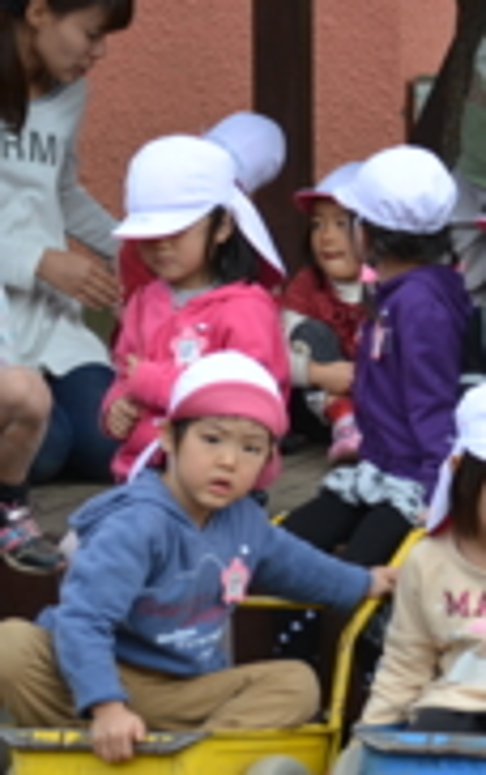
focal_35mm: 185
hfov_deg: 7.0
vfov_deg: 11.3
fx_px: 3917
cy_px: 394
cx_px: 657
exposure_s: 1/125
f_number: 5.6
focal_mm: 55
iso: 160
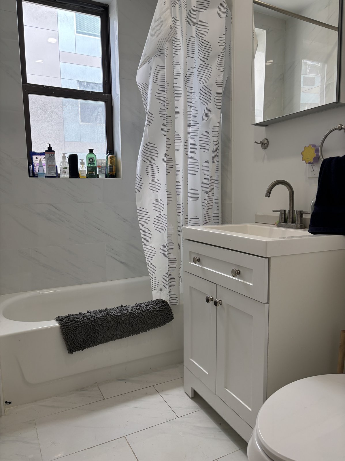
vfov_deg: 67.4
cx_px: 172
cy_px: 230
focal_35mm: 26
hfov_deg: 53.0
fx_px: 346
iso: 64
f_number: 1.6
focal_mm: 5.96
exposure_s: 1/166
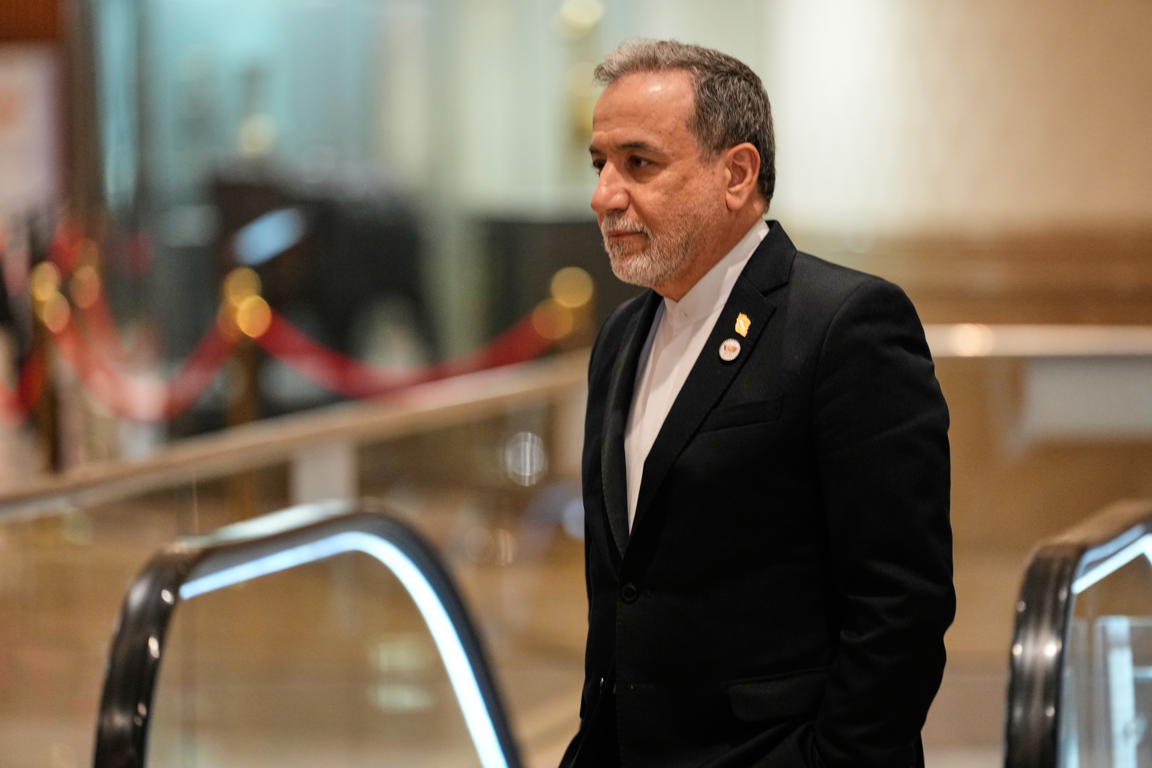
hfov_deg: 10.3
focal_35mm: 200
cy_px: 384
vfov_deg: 6.9
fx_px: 6399
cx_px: 576
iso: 2500
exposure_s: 1/320
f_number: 2.8
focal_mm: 200
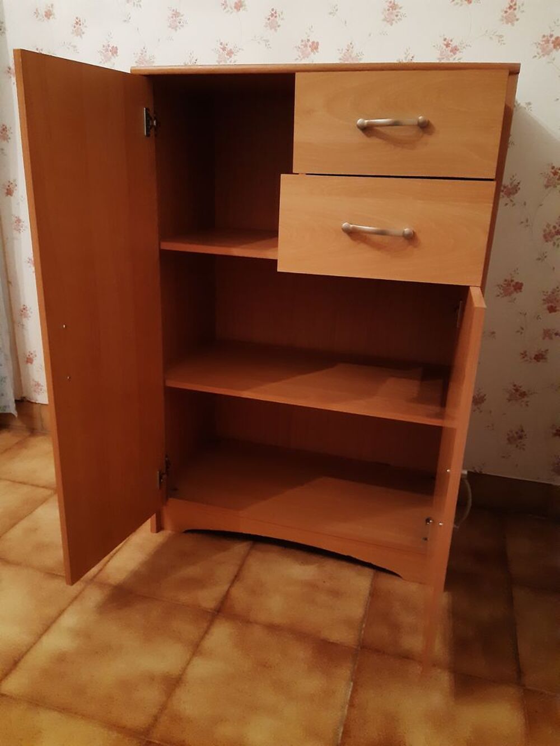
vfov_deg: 67.3
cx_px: 280
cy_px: 373
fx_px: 561
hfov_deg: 53.1
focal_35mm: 26
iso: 500
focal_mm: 3.92
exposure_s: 1/20
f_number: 1.7
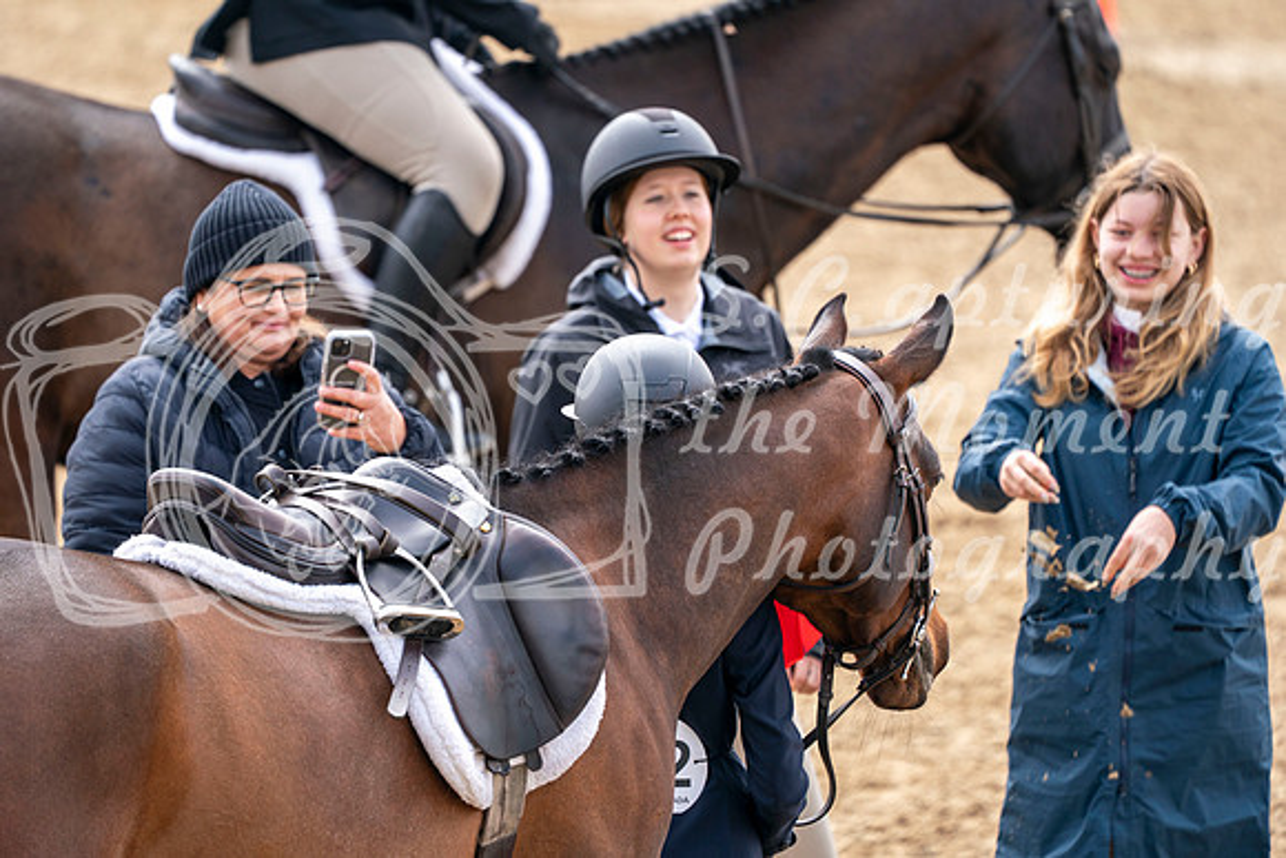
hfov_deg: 6.0
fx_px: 12219
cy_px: 429
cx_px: 643
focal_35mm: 342
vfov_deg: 4.0
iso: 320
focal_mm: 342
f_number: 5.6
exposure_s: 1/400
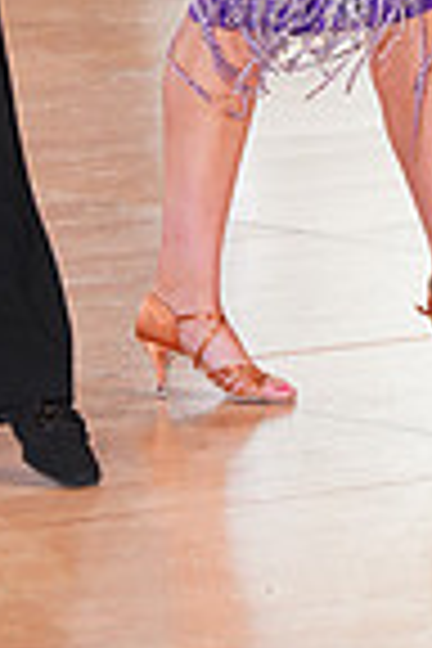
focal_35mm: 423
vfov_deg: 4.8
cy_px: -225
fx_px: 7613
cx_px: 196
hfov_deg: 3.3
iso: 1600
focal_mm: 105
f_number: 5.6
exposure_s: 1/160
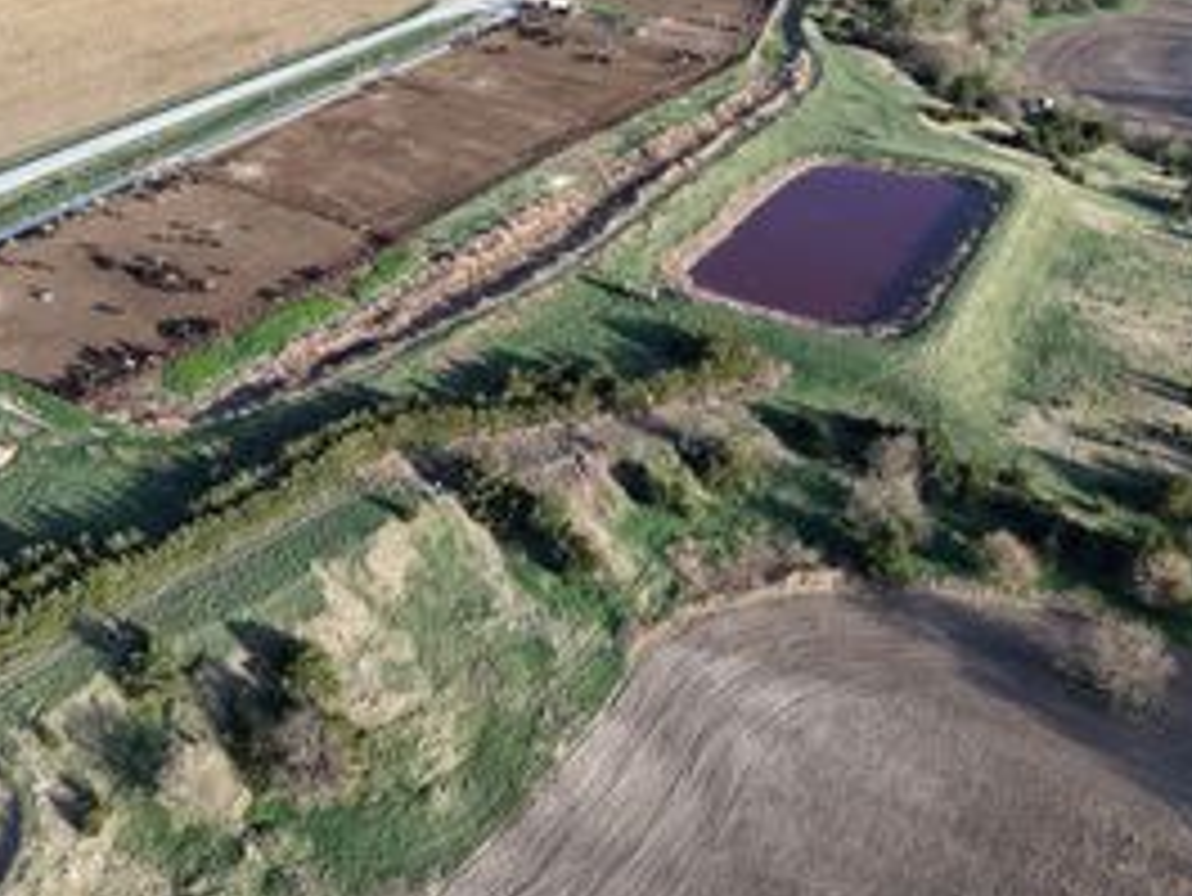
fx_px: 1344
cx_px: 340
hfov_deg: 46.6
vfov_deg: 36.8
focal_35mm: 39
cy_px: 380
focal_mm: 8.67
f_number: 1.8
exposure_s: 1/1250
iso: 120
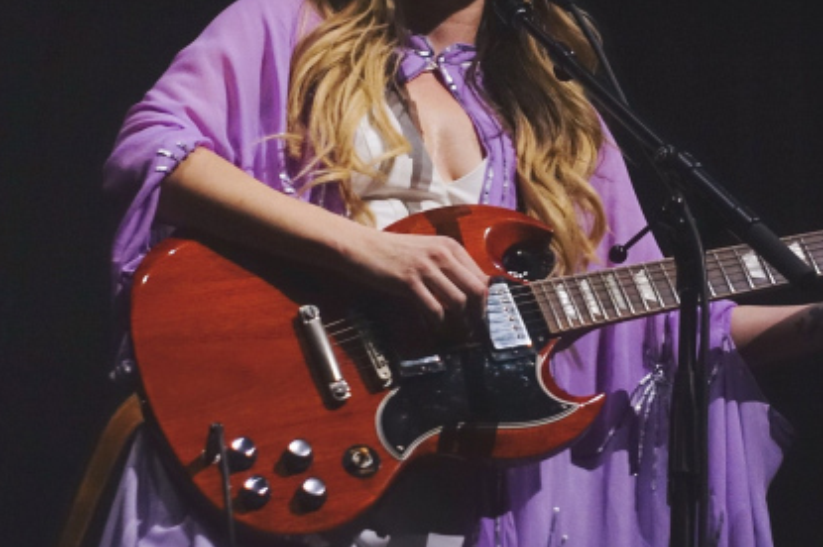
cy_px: 193
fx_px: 3084
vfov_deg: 10.1
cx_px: 401
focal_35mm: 135
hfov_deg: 15.2
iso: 1250
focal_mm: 25.7
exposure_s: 1/60
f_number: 2.8
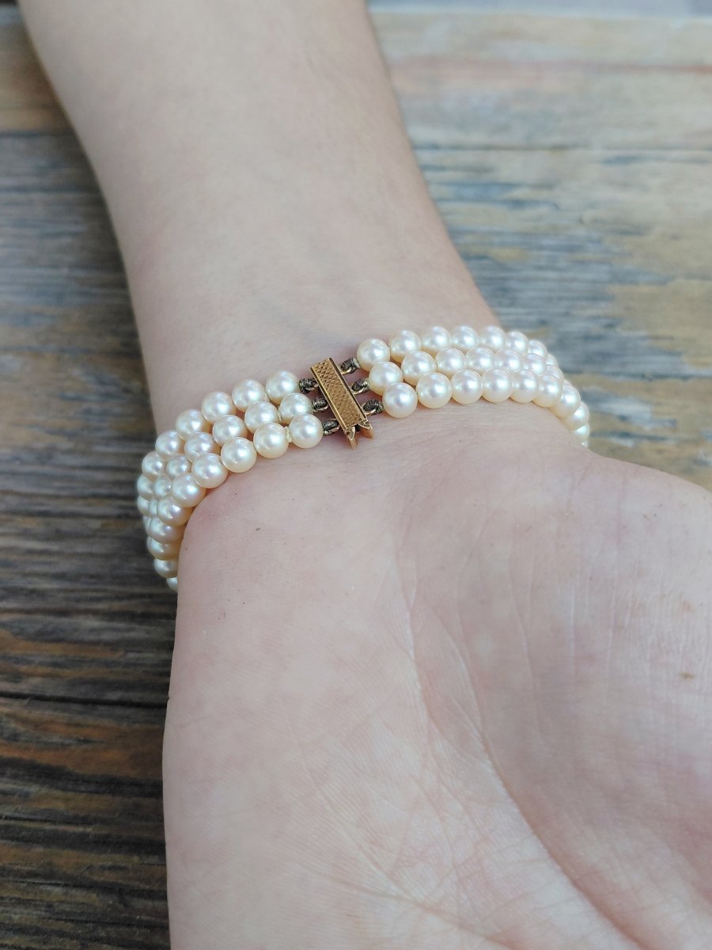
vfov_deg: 69.4
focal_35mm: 25
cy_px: 475
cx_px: 356
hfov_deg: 54.9
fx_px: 686
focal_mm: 4.69
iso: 50
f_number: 1.8
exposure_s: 1/200
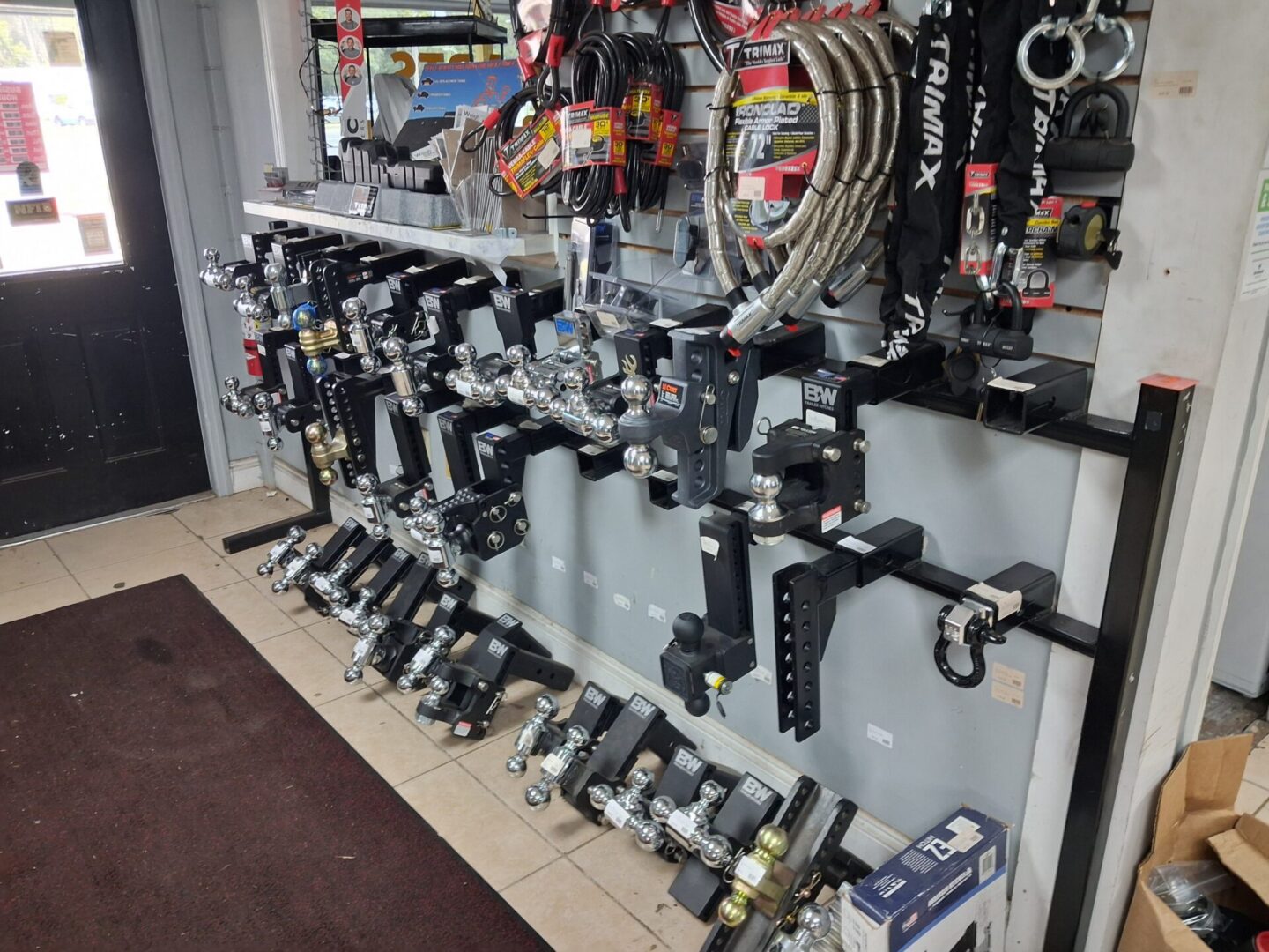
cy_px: 476
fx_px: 990
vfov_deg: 51.4
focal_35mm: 27
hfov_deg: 65.3
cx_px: 634
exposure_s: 1/50
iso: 250
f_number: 1.8
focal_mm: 4
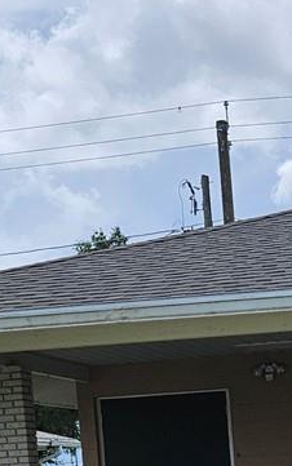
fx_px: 1373
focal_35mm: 108
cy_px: 555
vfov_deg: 18.3
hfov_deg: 11.9
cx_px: 359
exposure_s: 1/3677
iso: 25
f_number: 1.8
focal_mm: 5.4
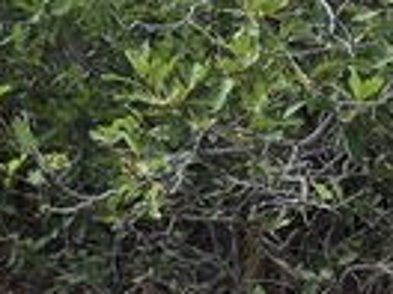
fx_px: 2021
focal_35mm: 178
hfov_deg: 10.5
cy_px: 760
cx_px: 697
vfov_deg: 7.6
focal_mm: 6.3
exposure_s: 1/180
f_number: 1.7
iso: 12
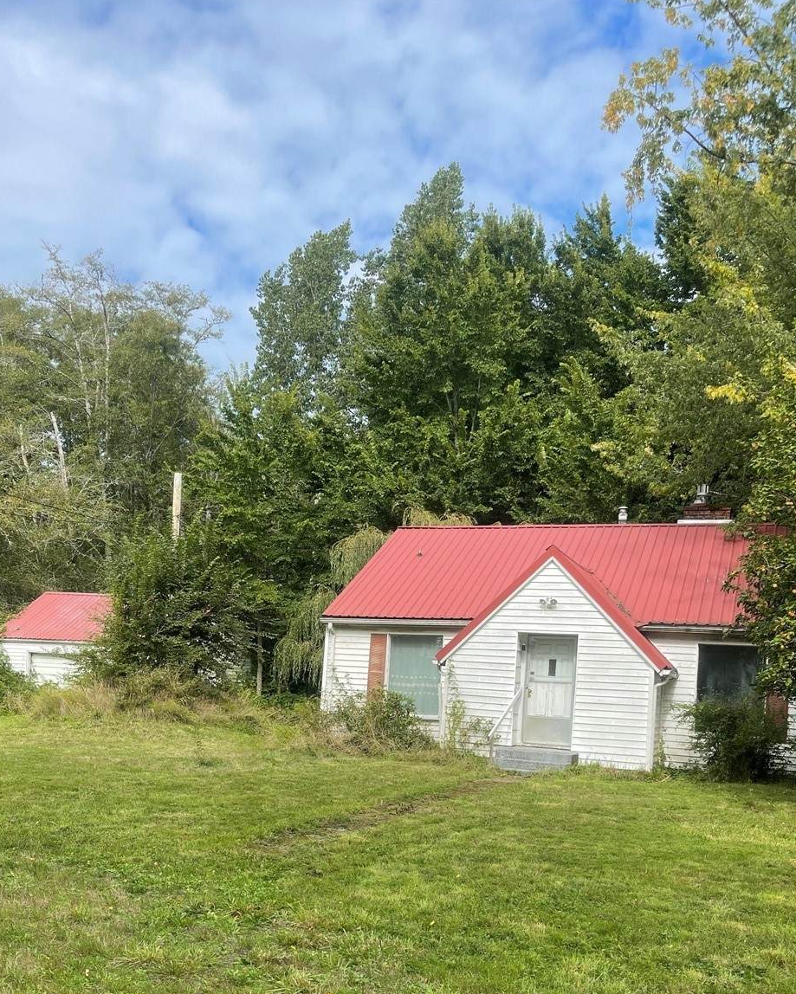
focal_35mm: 34
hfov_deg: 43.3
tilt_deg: +0.4
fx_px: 1001
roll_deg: -2.5
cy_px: 687
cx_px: 361
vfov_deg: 51.5
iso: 32
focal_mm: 5.1
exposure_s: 1/1597
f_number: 1.6
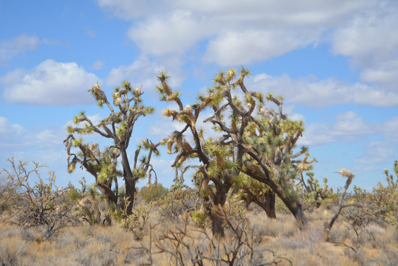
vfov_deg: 15.5
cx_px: 209
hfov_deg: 23.0
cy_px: 140
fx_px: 980
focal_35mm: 89
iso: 400
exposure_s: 1/1600
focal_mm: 55
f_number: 7.1
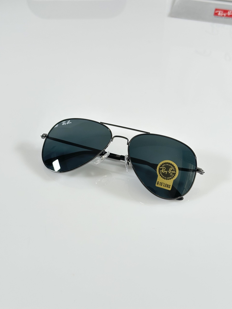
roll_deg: +0.1
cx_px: 116
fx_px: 429
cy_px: 154
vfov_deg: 39.7
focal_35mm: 48
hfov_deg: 30.3
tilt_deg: -44.1
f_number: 1.78
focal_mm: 6.86
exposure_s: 1/121
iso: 80
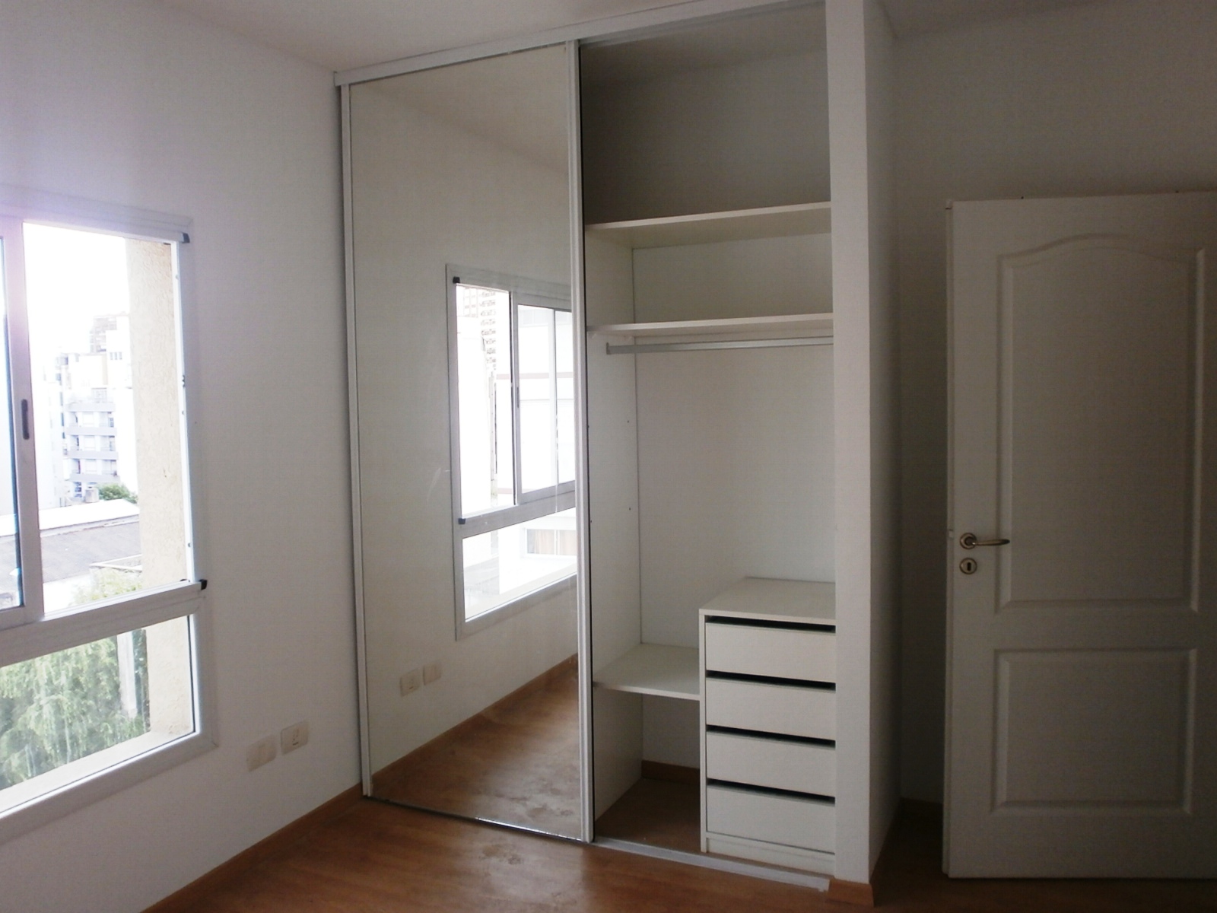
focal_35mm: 27
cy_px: 456
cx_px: 608
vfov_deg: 51.4
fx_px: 949
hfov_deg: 65.3
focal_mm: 4.8
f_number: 2.9
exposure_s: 1/40
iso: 100
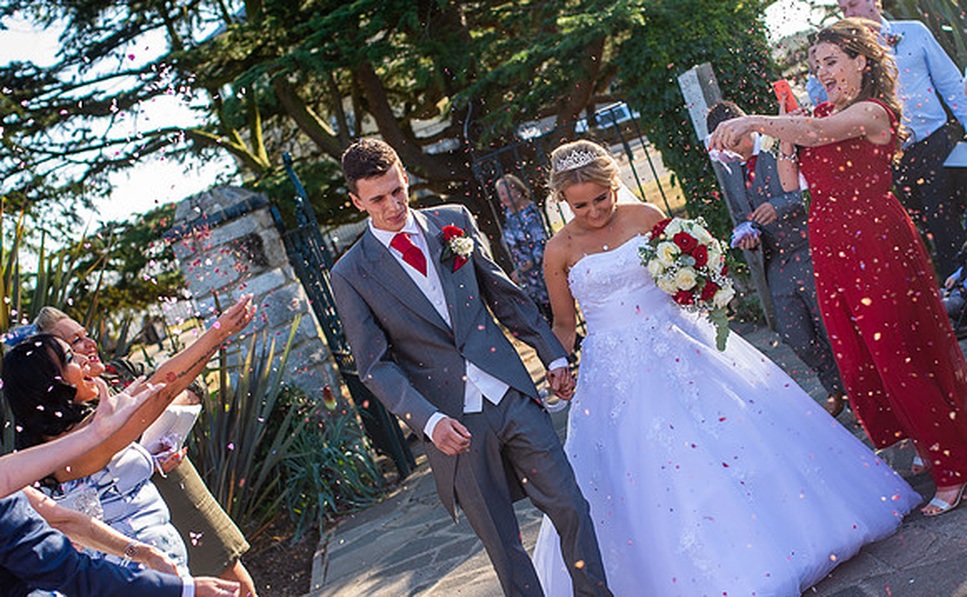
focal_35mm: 61
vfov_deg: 21.1
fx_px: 1601
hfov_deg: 33.5
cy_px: 375
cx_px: 564
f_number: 2.8
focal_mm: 35
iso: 125
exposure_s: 1/500
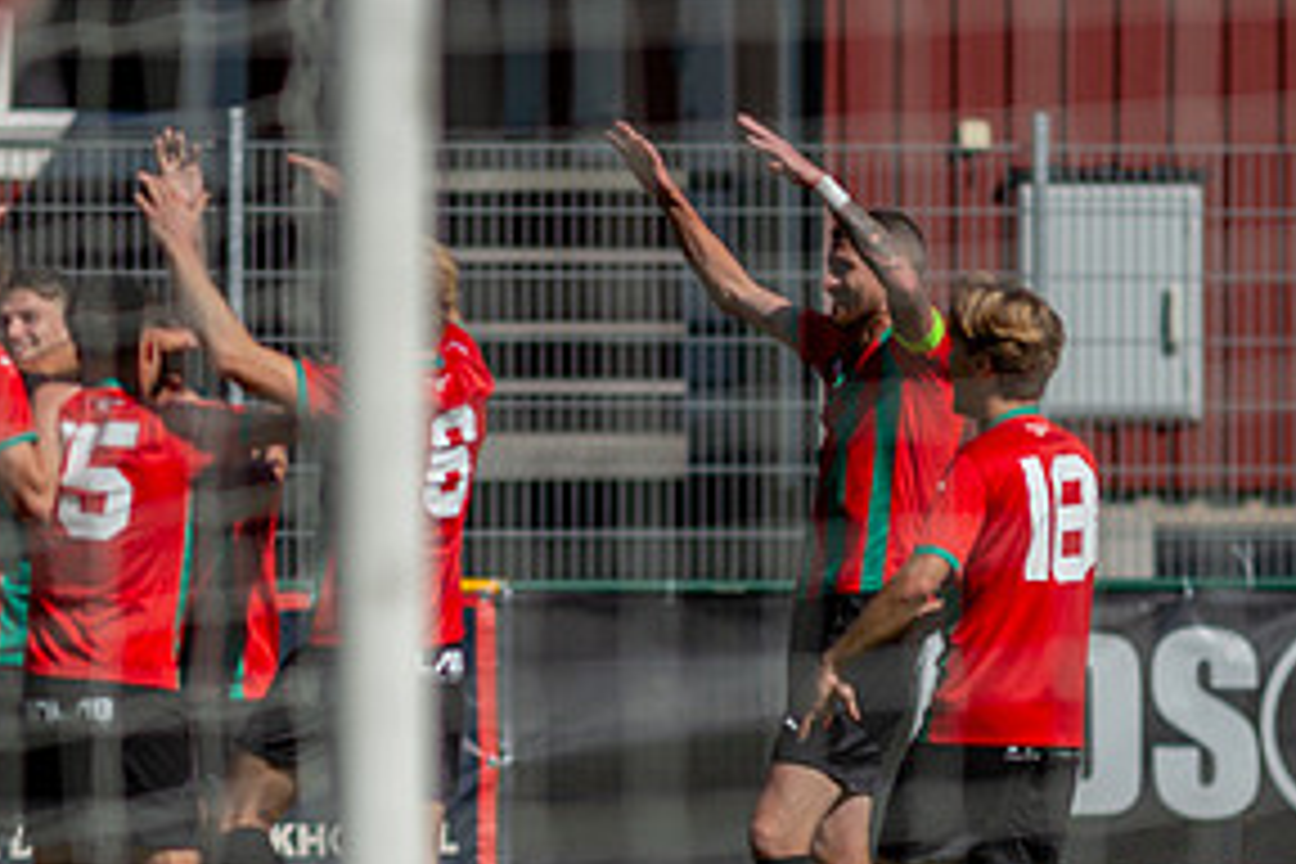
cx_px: 477
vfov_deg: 2.2
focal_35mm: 625
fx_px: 22498
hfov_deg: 3.3
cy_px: 634
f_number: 3.2
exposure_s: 1/2000
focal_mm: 300
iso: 100
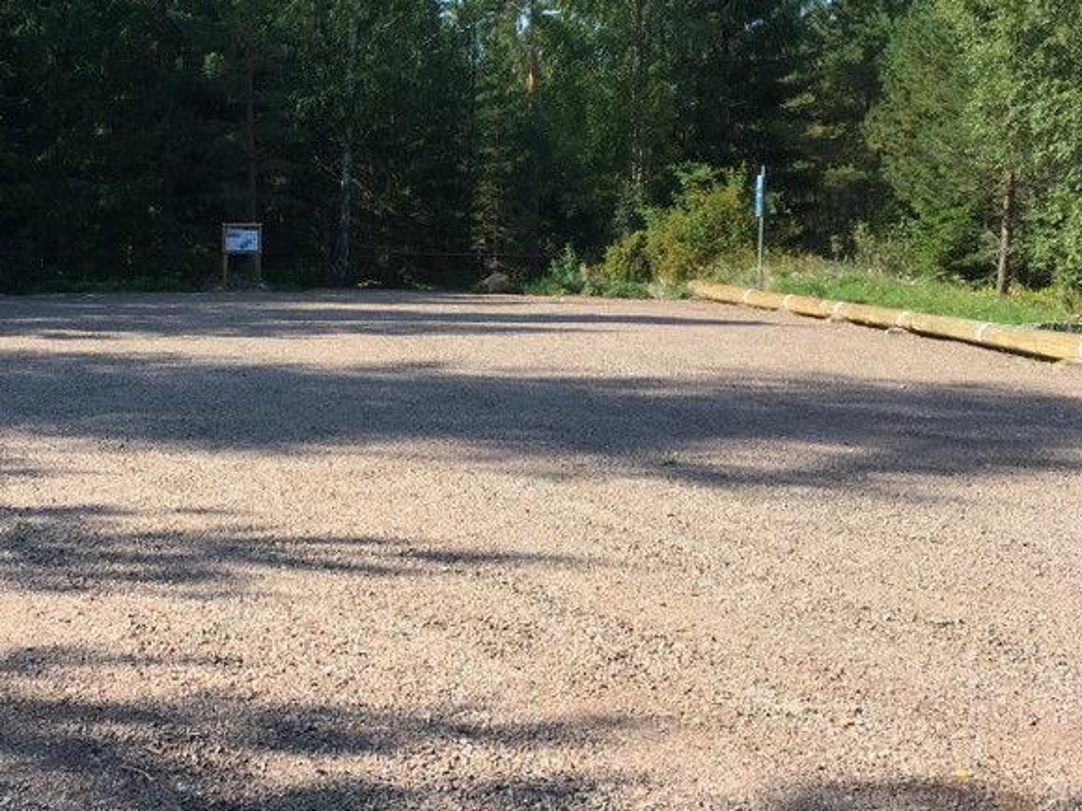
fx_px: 1500
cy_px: 364
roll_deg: -1.2
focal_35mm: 48
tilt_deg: -5.6
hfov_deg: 38.3
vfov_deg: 30.2
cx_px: 224
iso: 25
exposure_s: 1/651
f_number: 2.2
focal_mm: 4.15
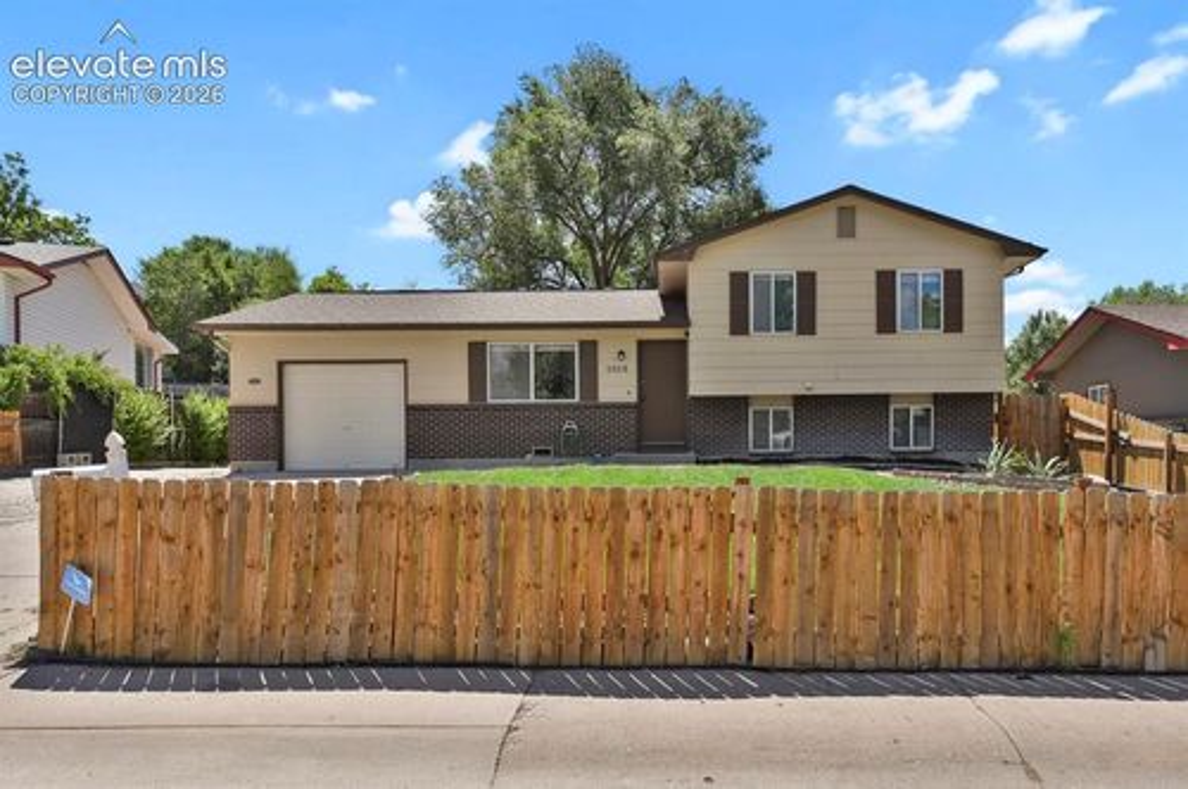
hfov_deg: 73.8
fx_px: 791
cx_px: 594
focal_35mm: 24
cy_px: 394
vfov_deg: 53.0
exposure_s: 1/80
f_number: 8
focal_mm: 24
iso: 250
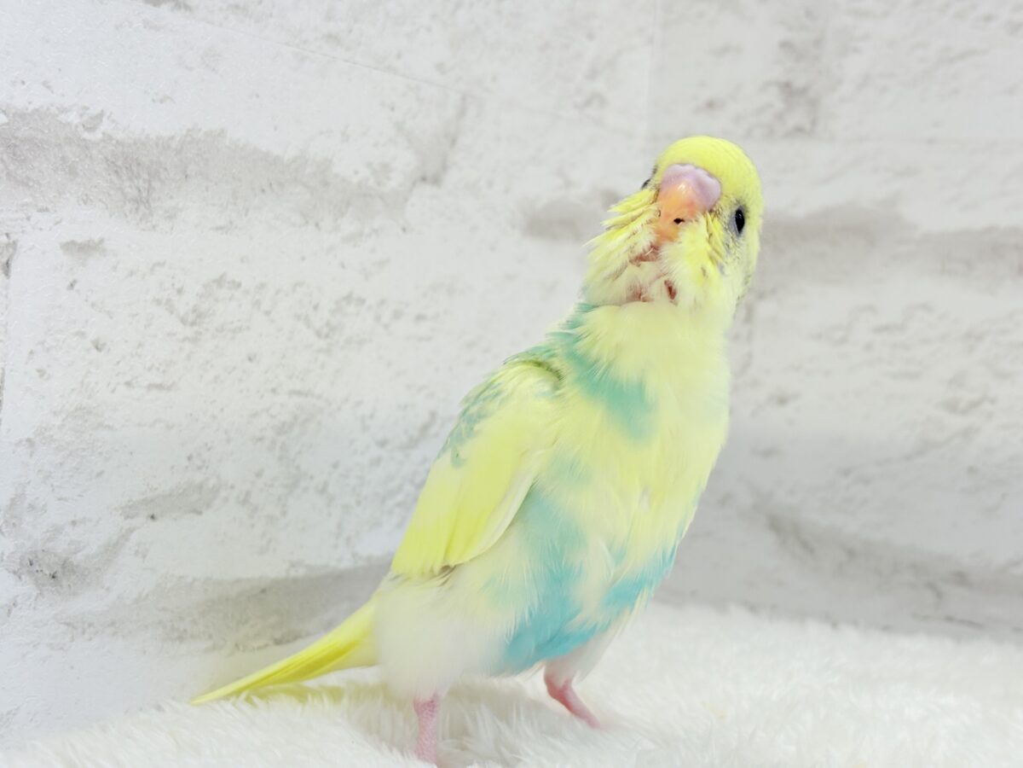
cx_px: 512
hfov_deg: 36.8
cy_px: 384
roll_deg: -2.3
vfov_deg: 28.0
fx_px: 1537
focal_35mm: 52
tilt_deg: -2.2
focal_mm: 5.96
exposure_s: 1/100
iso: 50
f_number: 1.6
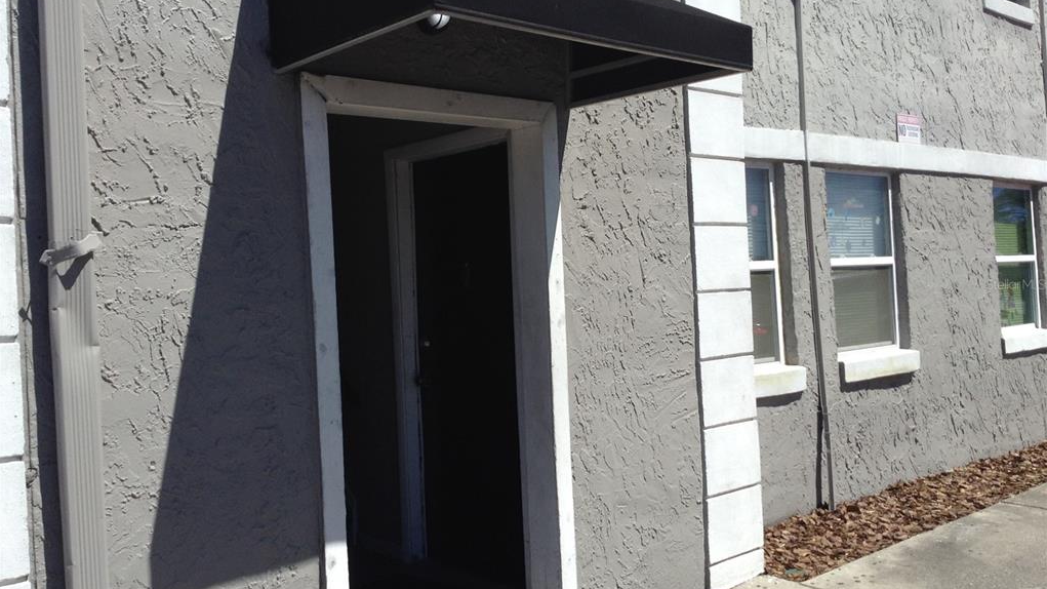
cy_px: 284
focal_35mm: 36
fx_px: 999
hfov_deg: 55.3
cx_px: 523
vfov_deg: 32.8
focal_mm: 3.3
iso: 25
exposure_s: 1/1812
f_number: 2.4
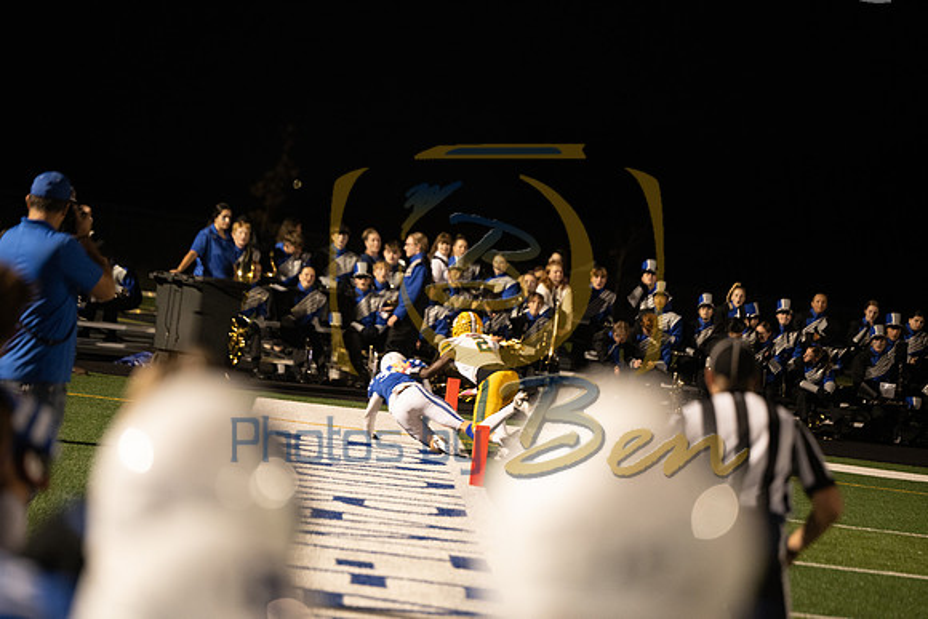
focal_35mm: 185
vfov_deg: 7.4
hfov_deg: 11.1
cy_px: 310
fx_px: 4770
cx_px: 464
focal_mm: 185
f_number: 2.8
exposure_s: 1/400
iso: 3200
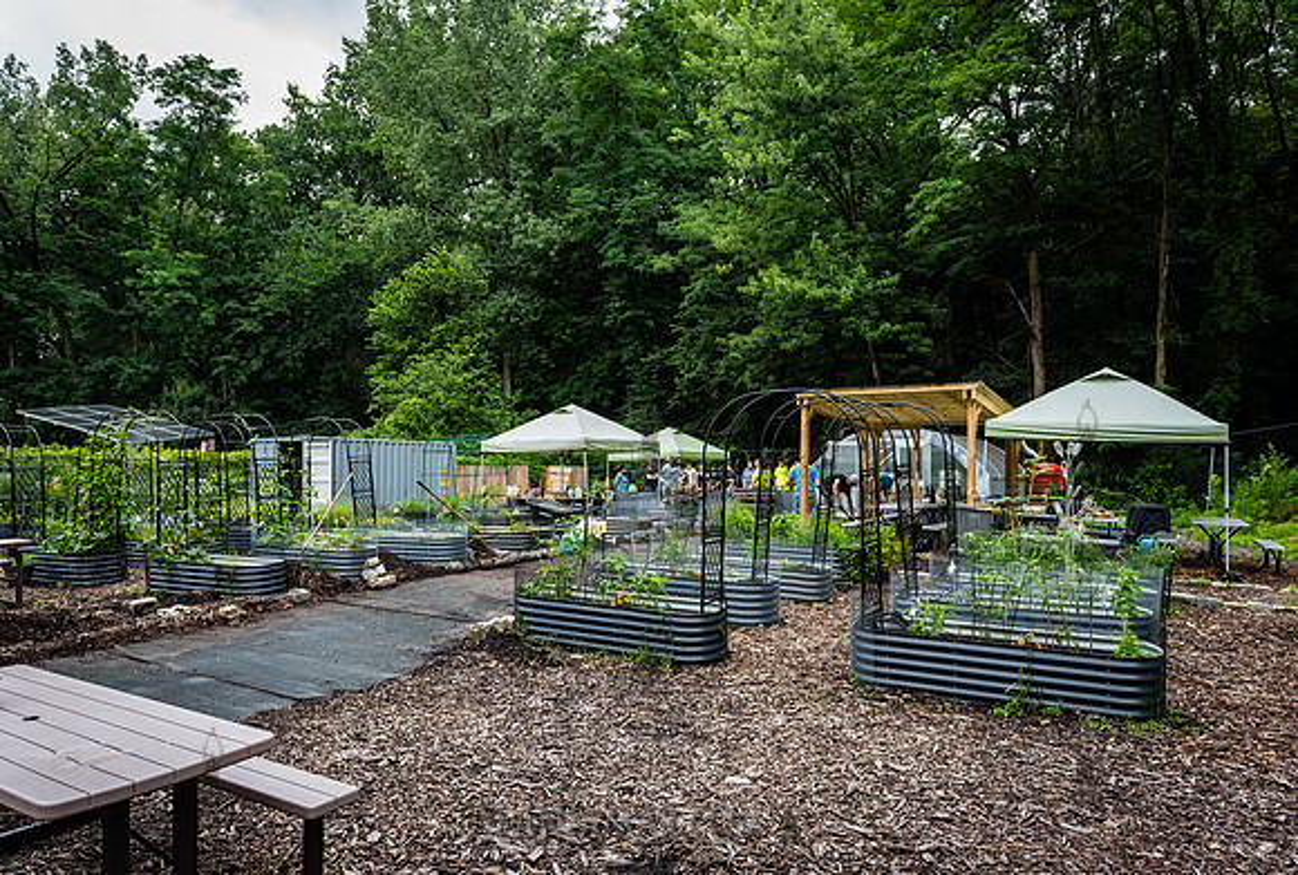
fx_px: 892
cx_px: 633
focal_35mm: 25
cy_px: 443
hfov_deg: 72.0
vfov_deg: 52.2
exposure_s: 1/400
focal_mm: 24
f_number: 4.5
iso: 400
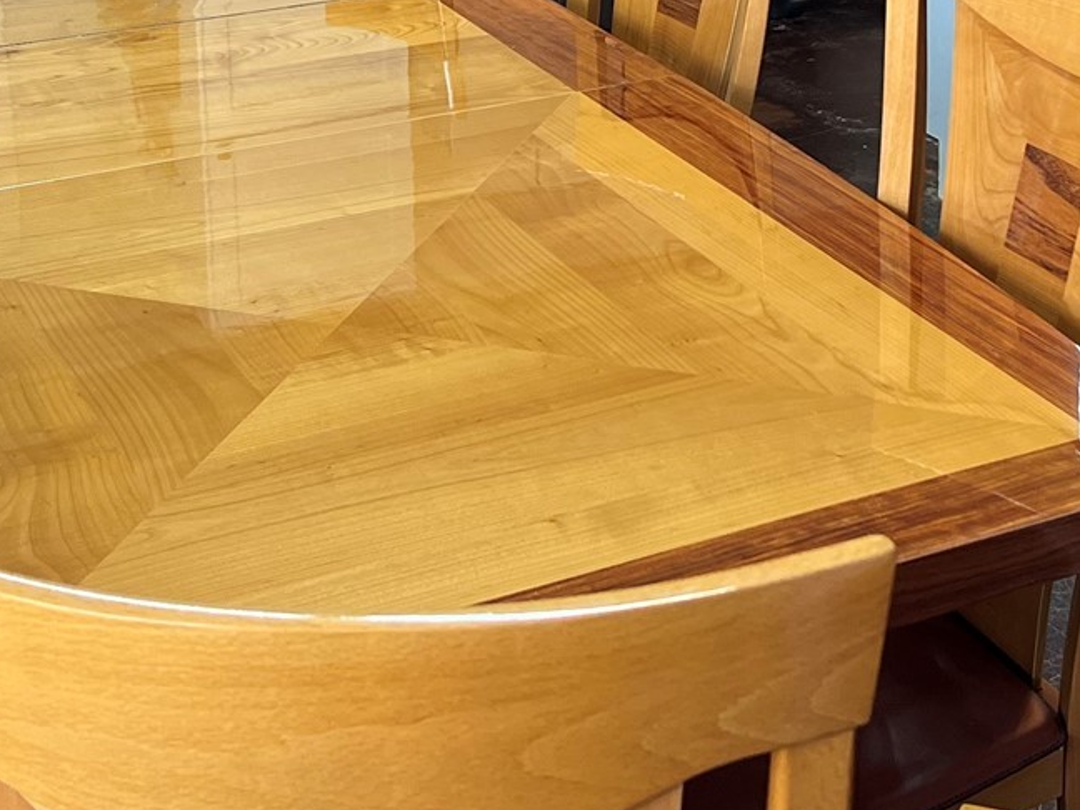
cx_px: 727
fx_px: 2402
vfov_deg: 18.7
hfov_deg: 25.2
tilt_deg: -17.0
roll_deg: +0.0
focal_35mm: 77
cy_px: 20
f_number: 1.5
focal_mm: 5.7
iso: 100
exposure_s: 1/120
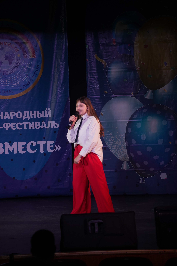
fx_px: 1047
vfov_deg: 14.4
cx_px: 88
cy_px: 133
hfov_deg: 9.7
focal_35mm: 142
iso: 1600
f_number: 5.6
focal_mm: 142
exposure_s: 1/250
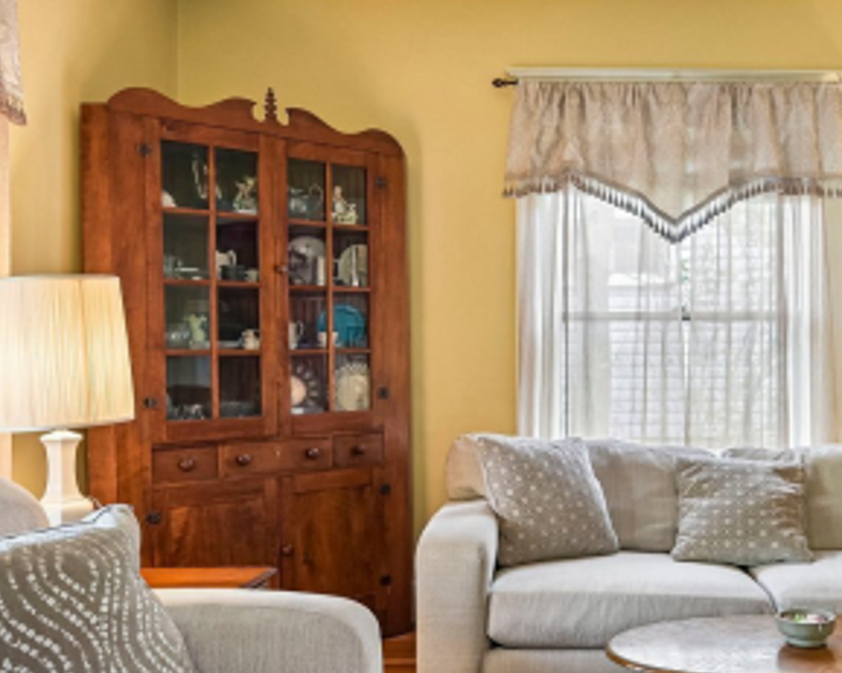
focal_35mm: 39
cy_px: 338
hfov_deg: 45.7
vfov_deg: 38.2
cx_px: 597
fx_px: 972
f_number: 8
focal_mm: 16
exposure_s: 1/6
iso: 400
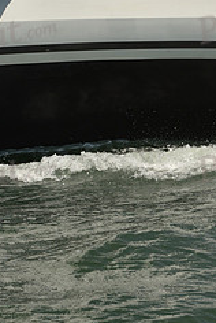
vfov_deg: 11.7
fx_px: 1543
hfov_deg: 8.0
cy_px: -42
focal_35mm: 172
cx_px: 128
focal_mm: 70
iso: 320
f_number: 14
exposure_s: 1/800
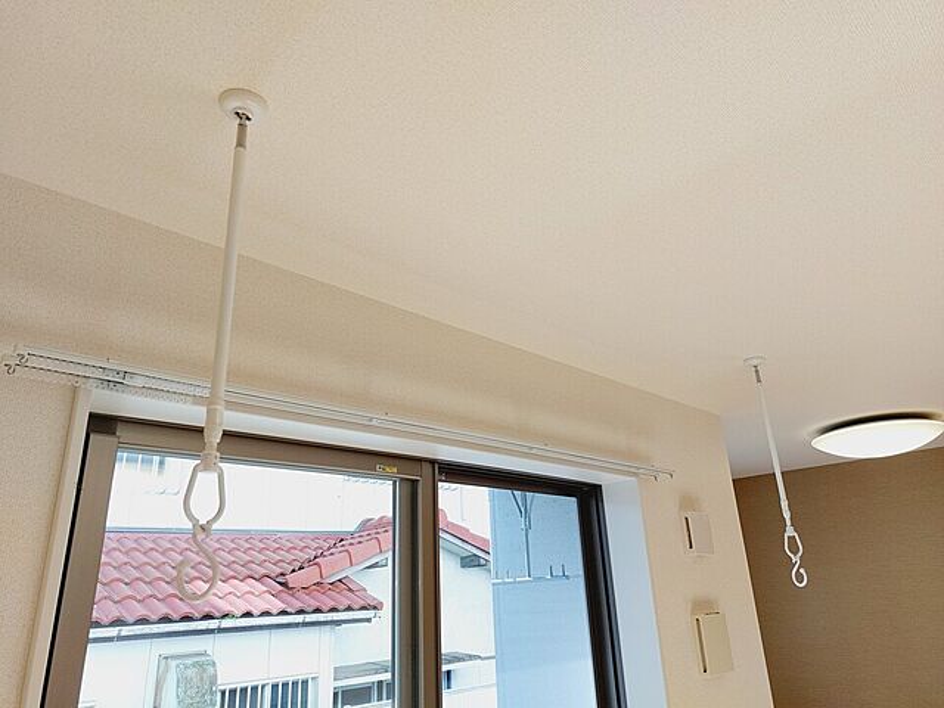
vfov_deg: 56.8
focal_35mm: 24
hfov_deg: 71.6
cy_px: 354
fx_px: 654
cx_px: 472
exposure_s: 1/152
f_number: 1.8
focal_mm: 5.23
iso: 25
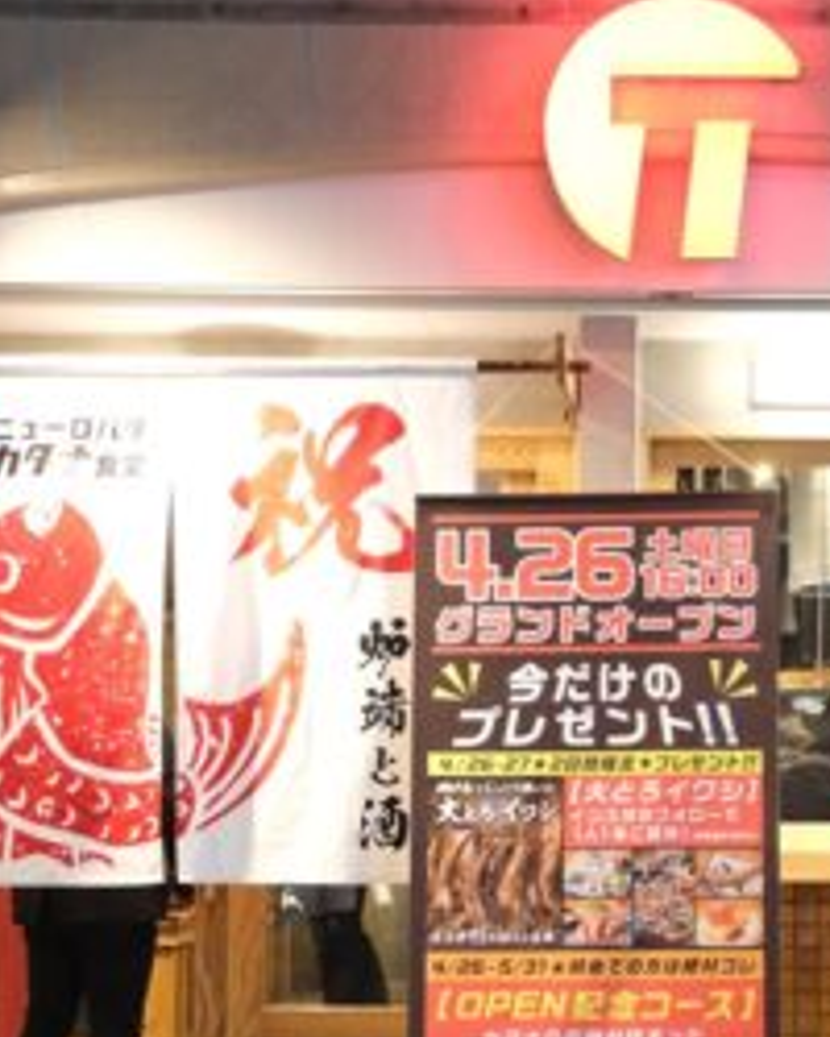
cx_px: 751
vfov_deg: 21.9
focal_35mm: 87
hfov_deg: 17.4
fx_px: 2671
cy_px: 676
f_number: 3.2
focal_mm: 28.9
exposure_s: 1/75
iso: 4000
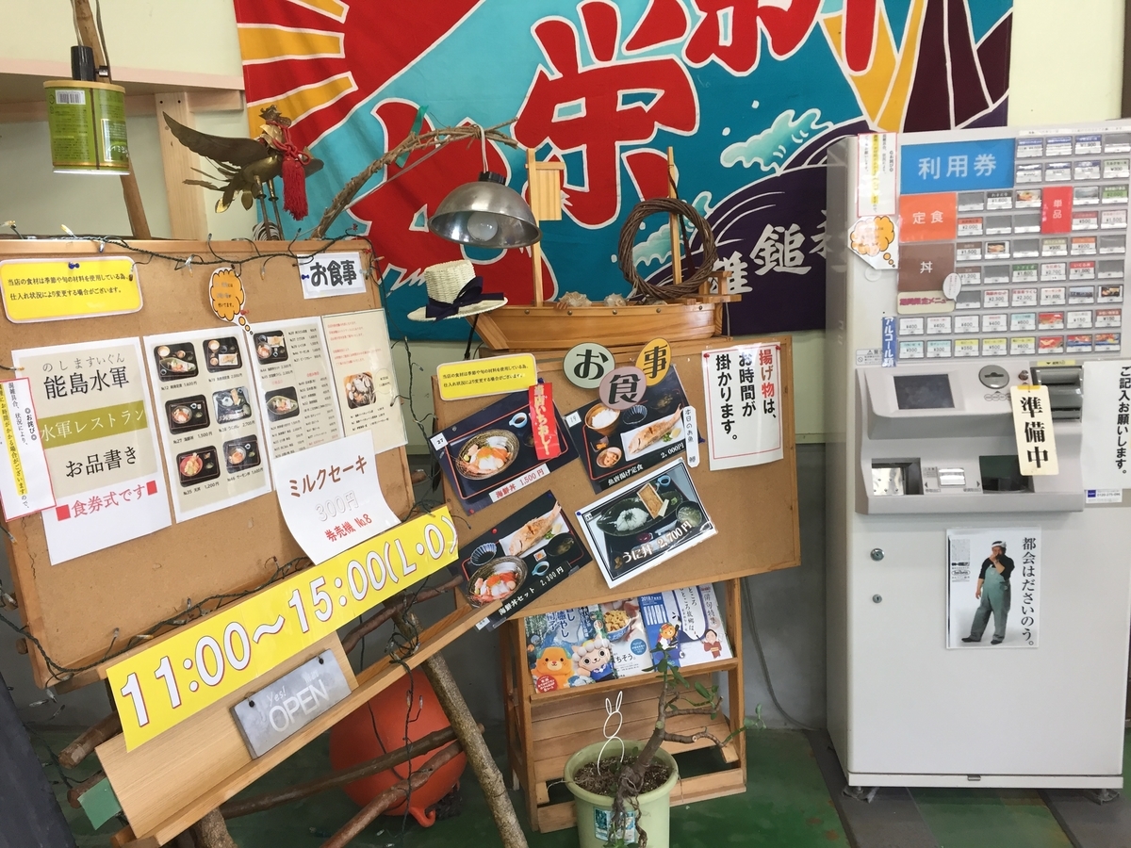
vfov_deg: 48.2
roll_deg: +2.8
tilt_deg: -10.8
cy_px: 424
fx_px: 948
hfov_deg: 61.7
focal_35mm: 29
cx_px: 566
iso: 64
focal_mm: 4.15
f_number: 2.2
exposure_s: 1/30
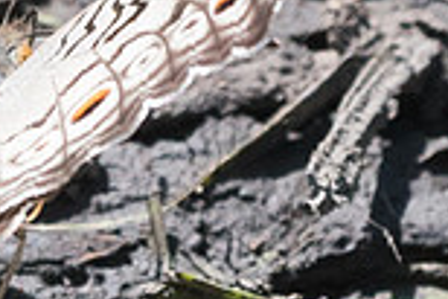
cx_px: -113
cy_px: -6
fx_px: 30193
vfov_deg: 0.6
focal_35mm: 2424
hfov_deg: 0.9
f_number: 8
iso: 800
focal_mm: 150
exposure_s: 1/1000
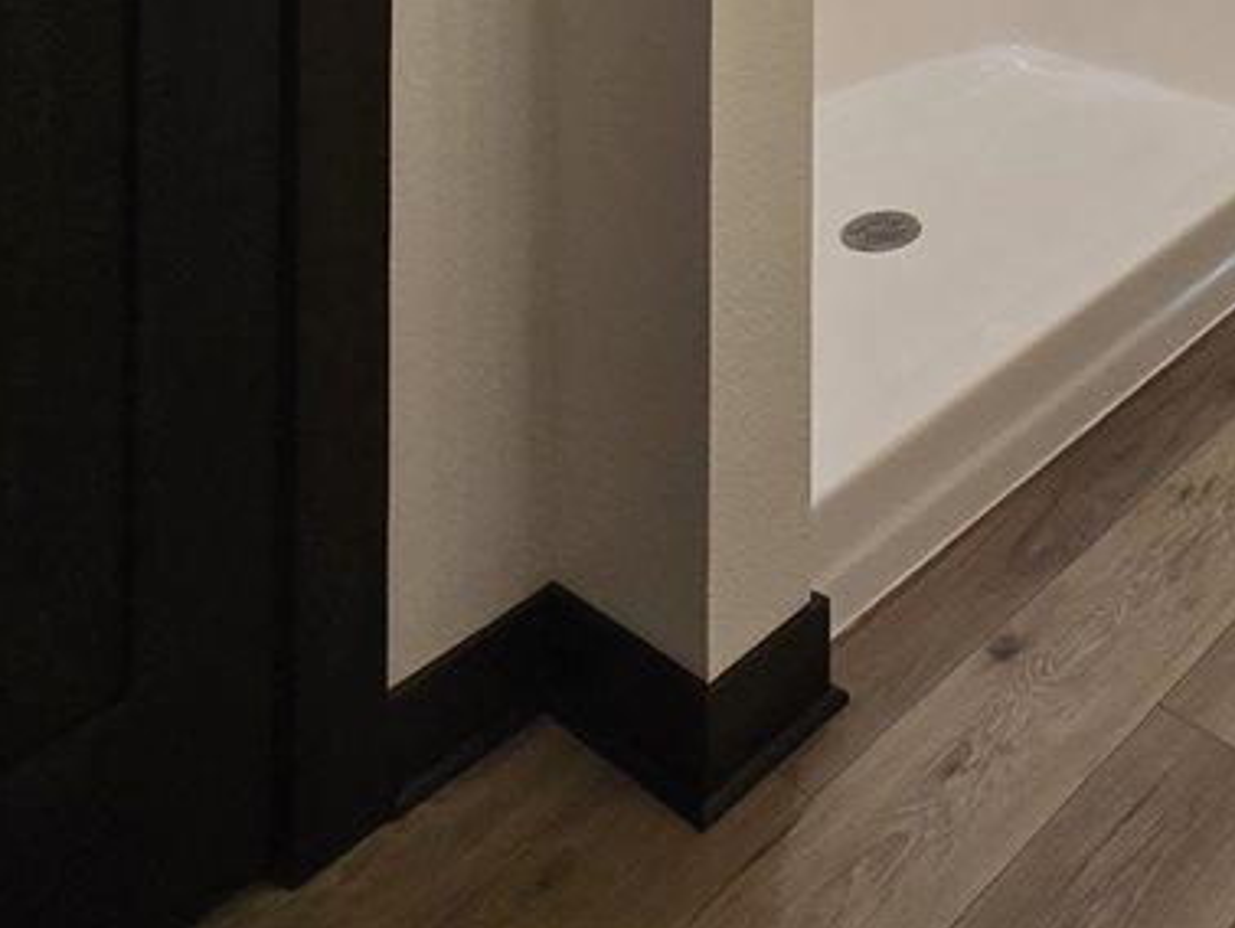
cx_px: 1294
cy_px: -631
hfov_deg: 37.3
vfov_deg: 22.9
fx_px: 1571
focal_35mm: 44
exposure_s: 1/120
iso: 100
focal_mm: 2.2
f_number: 2.2
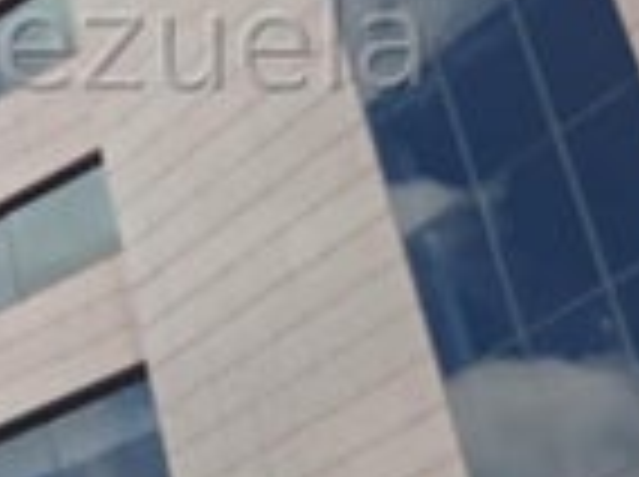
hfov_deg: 13.5
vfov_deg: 11.6
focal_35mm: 127
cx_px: -594
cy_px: 36
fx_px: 2340
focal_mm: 4.74
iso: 101
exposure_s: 1/1996
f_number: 1.79
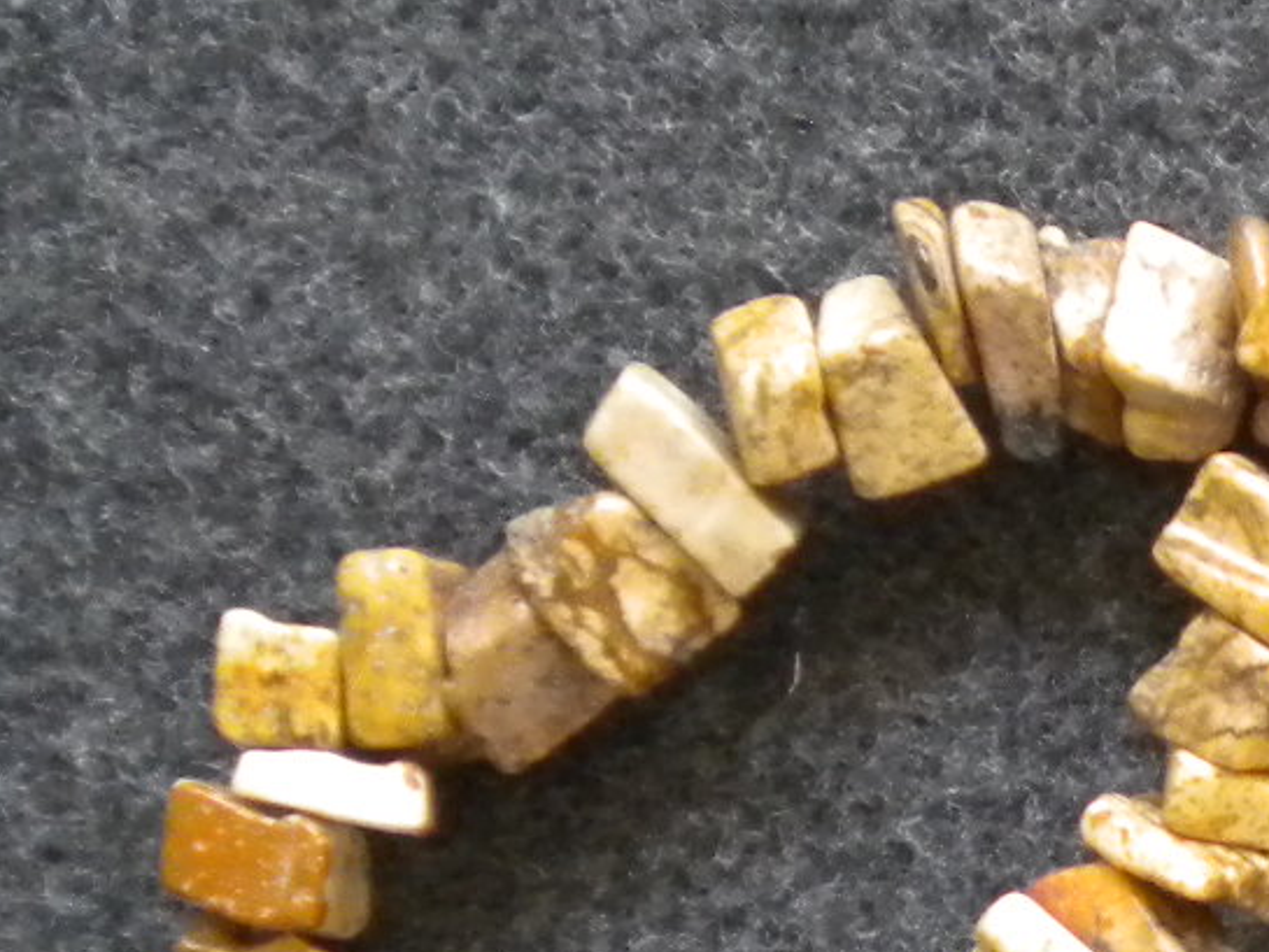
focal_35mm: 154
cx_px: 1893
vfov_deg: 9.5
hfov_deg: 12.2
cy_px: 1266
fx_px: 5647
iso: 400
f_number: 3.5
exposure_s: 1/39.3
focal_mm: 7.4
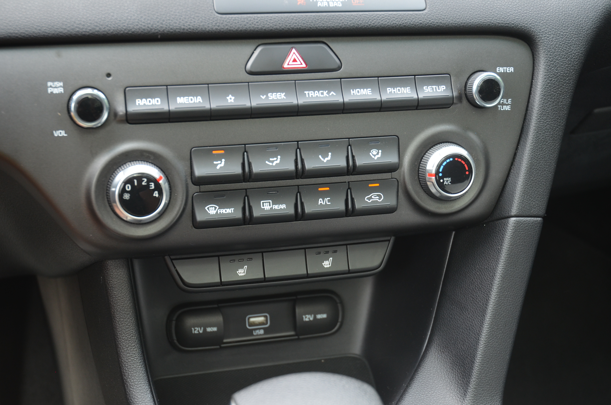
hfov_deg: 33.5
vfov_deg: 22.5
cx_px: 306
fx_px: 1016
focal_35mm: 60
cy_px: 202
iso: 400
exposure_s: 1/80
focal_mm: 40
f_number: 4.2
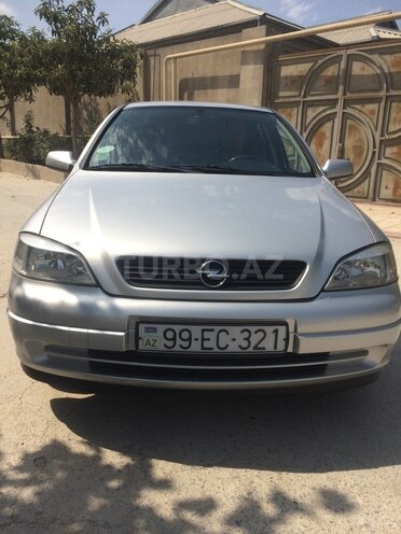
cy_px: 267
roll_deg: +0.4
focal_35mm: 29
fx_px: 448
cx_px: 200
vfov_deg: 61.7
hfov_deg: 48.2
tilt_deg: -20.6
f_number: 2.2
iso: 32
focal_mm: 4.15
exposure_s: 1/3165
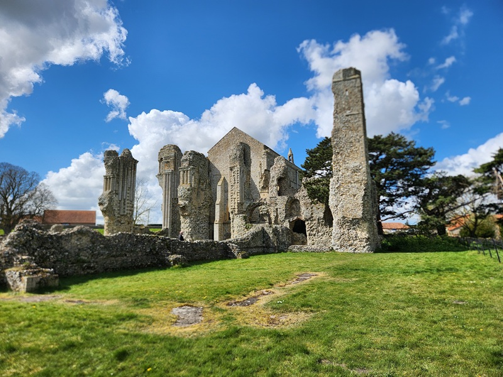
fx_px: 334
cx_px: 252
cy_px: 188
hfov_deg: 73.9
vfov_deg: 58.9
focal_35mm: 23
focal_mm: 5.4
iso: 20
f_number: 1.8
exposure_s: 1/2679
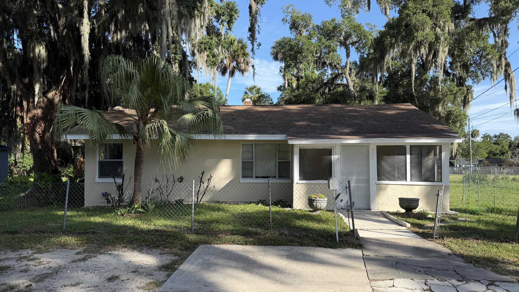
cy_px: 164
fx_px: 372
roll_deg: -0.5
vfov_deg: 42.8
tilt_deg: +0.5
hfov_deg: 69.9
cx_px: 265
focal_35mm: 27
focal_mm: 6.76
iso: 80
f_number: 1.78
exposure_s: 1/2110
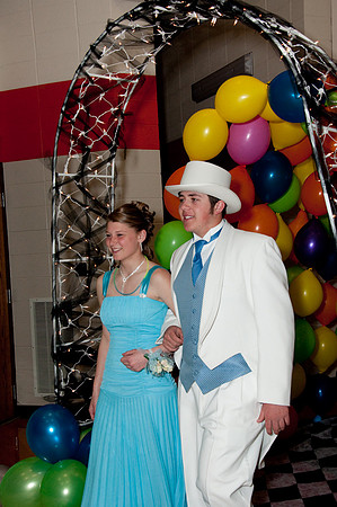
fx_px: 676
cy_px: 254
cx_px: 168
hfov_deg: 28.0
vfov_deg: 41.2
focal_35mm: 48
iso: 400
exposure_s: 1/180
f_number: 8
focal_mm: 32
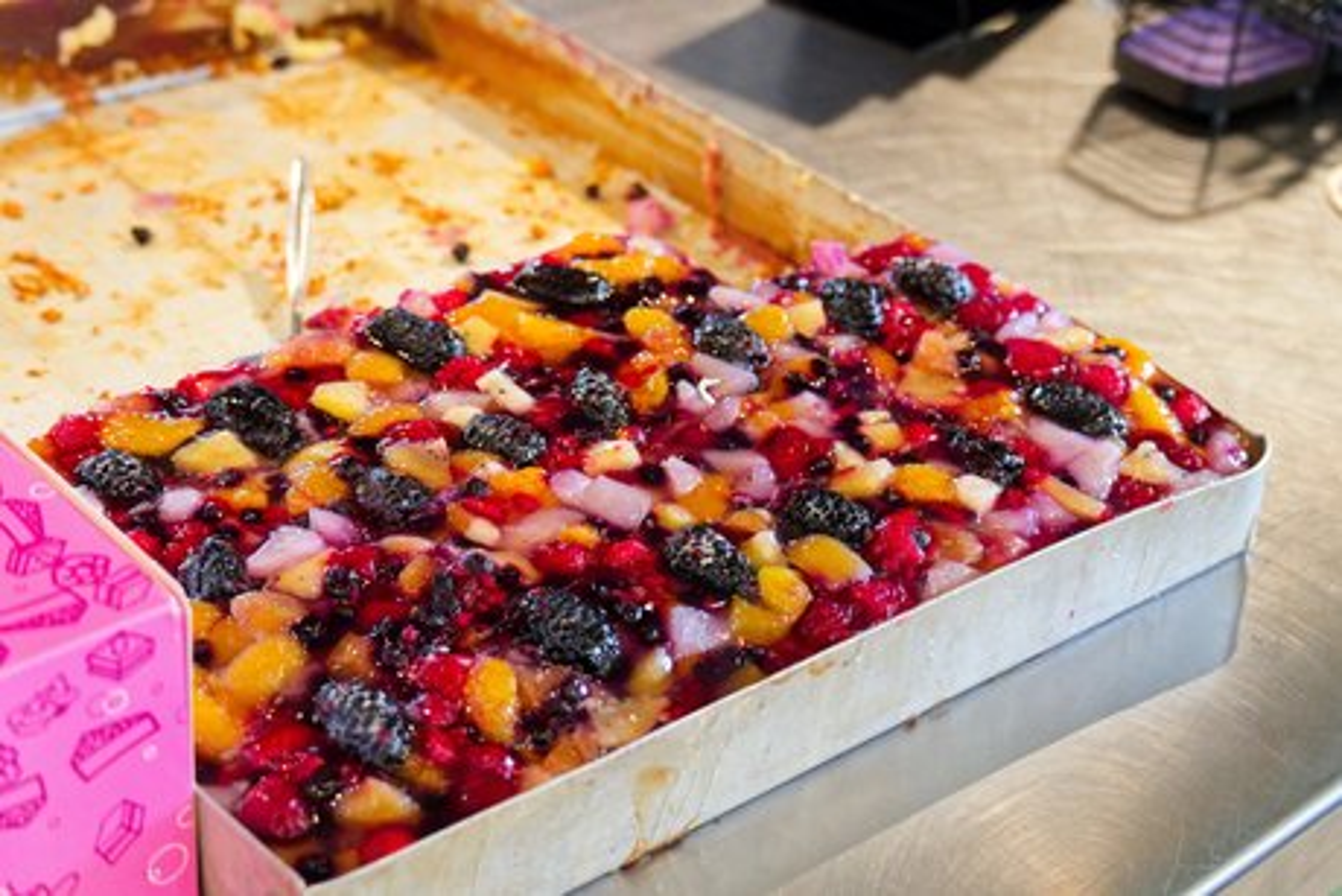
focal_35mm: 58
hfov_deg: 34.5
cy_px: 448
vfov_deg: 23.4
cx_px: 671
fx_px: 2163
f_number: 5.6
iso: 6400
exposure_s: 1/15
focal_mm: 58
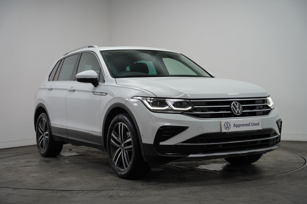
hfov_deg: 37.7
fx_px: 449
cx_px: 154
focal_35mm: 53
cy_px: 102
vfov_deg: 25.6
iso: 800
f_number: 4
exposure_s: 1/160
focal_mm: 52.7
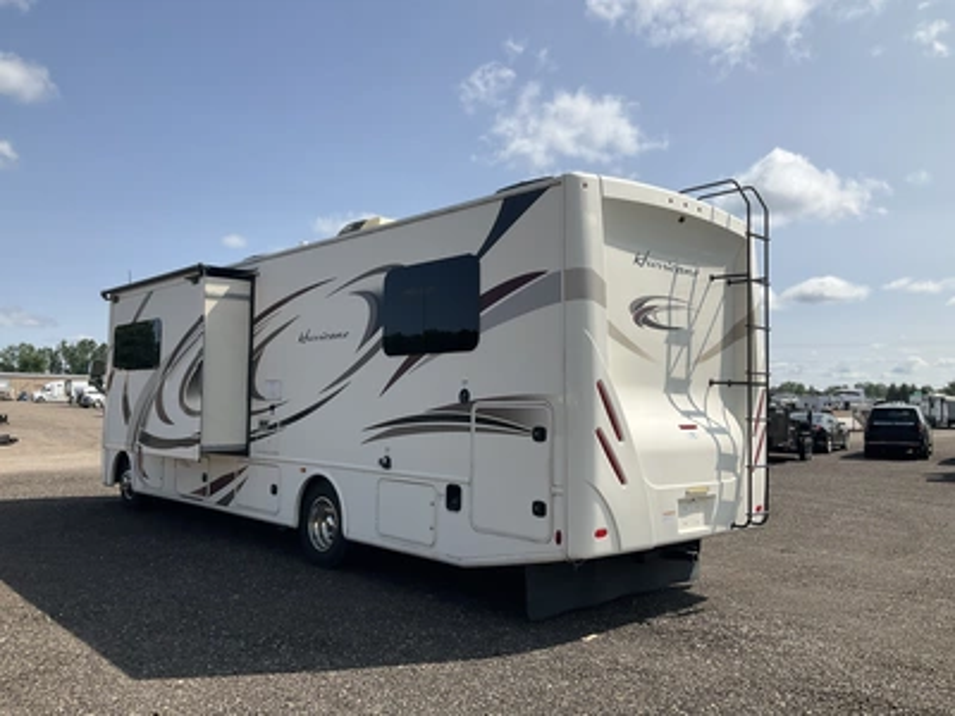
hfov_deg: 61.7
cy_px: 358
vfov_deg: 48.2
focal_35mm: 29
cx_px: 478
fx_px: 800
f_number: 1.8
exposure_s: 1/2538
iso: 25
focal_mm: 3
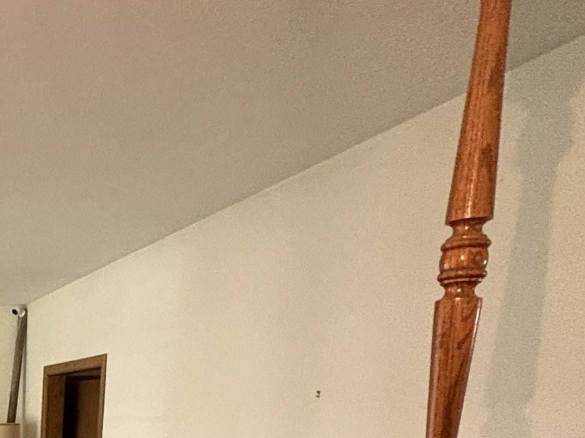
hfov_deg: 30.5
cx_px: -211
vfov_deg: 27.7
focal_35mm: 46
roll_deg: +0.1
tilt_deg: -8.0
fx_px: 777
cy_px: 522
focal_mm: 2.22
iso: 640
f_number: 2.2
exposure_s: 1/60
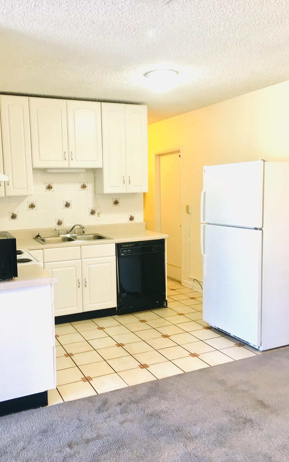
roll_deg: +0.7
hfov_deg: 40.5
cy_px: 232
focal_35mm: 31
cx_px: 120
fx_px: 391
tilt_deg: -7.9
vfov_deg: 61.2
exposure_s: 1/30
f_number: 2.2
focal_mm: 4.15
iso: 64
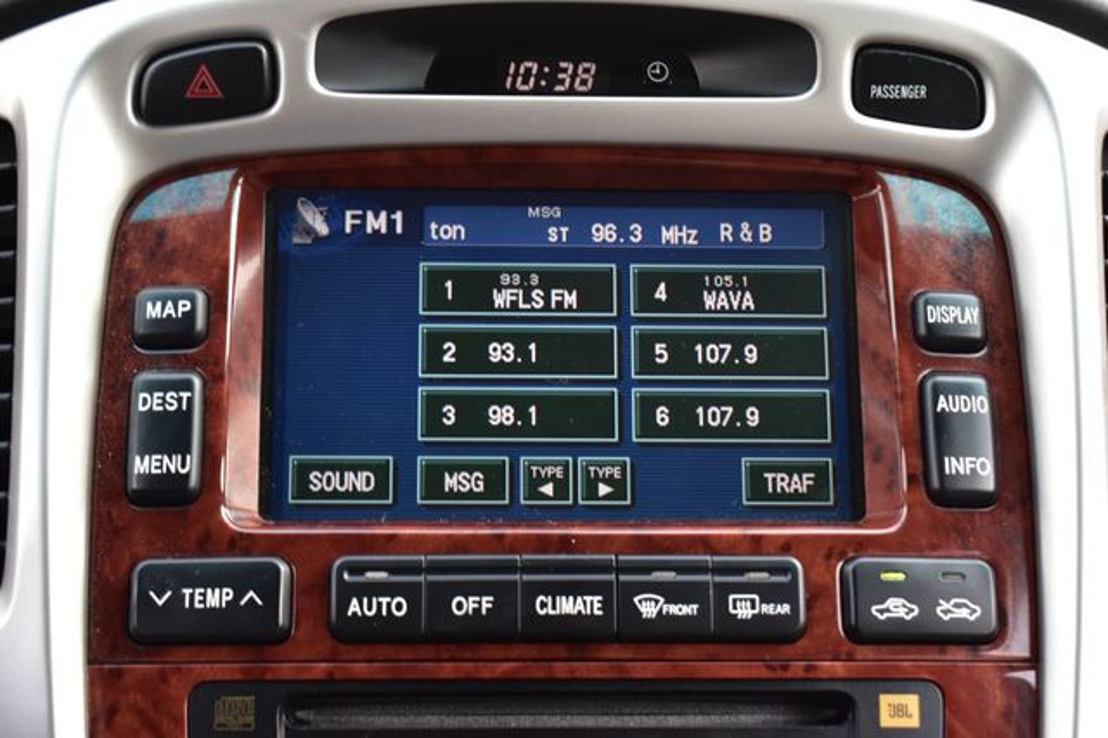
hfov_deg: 33.4
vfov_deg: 22.6
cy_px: 369
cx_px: 554
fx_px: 1846
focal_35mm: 60
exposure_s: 1/25
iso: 400
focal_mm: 40
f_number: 7.1
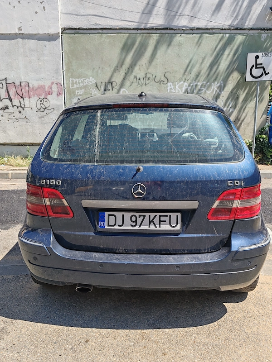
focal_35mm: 27
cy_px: 181
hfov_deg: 51.4
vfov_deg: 65.3
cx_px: 136
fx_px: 283
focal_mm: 6.12
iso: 50
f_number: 1.9
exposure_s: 1/440
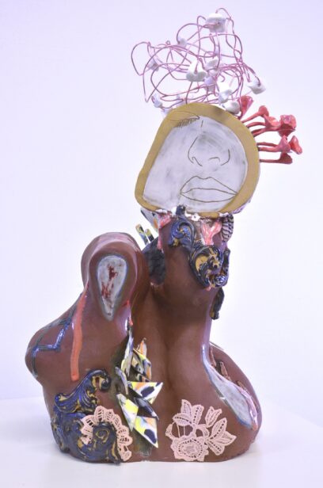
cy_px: 244
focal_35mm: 48
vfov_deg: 41.2
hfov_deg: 28.0
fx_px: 649
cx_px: 162
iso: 400
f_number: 18
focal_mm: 32
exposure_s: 1/2
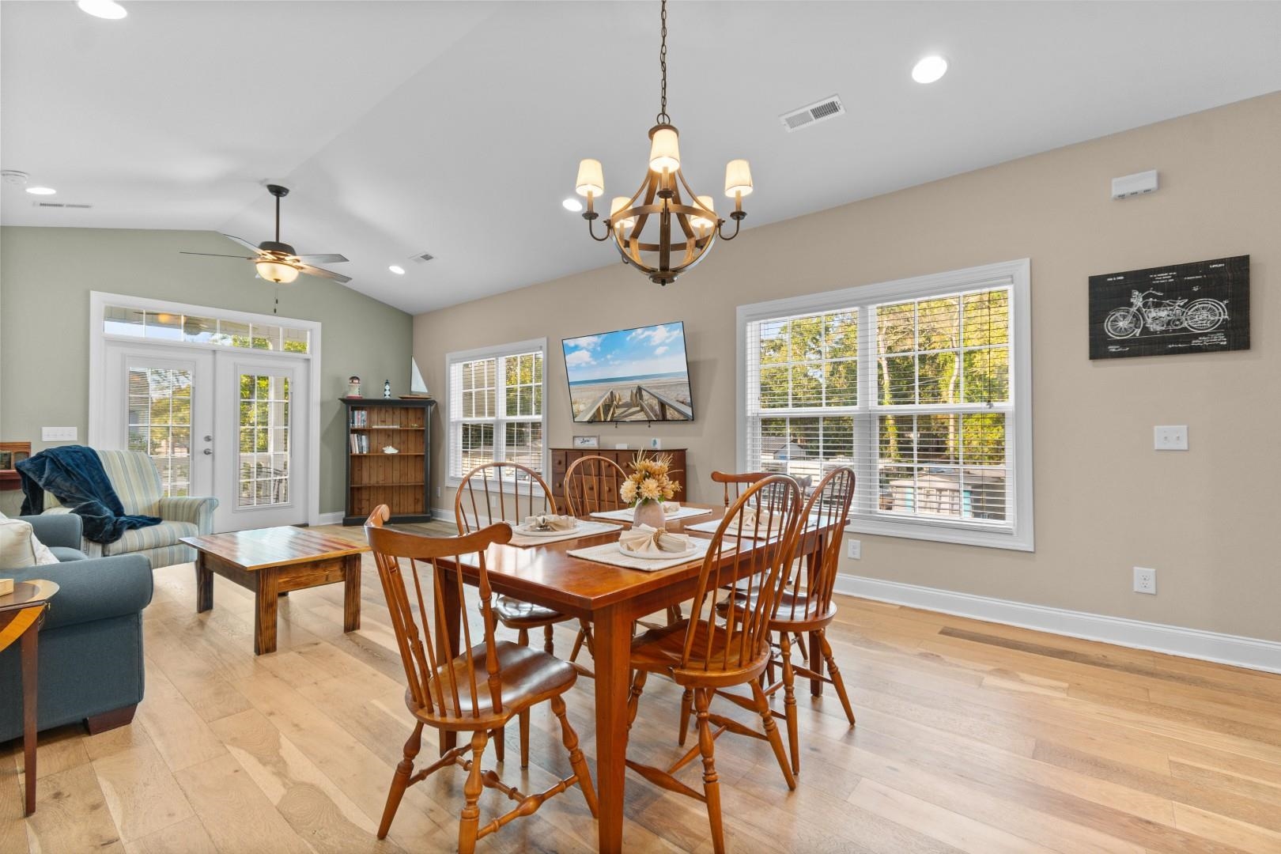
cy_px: 427
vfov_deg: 77.3
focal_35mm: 15
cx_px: 640
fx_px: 534
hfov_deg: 100.4
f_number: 4.5
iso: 100
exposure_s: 1/5
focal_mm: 10
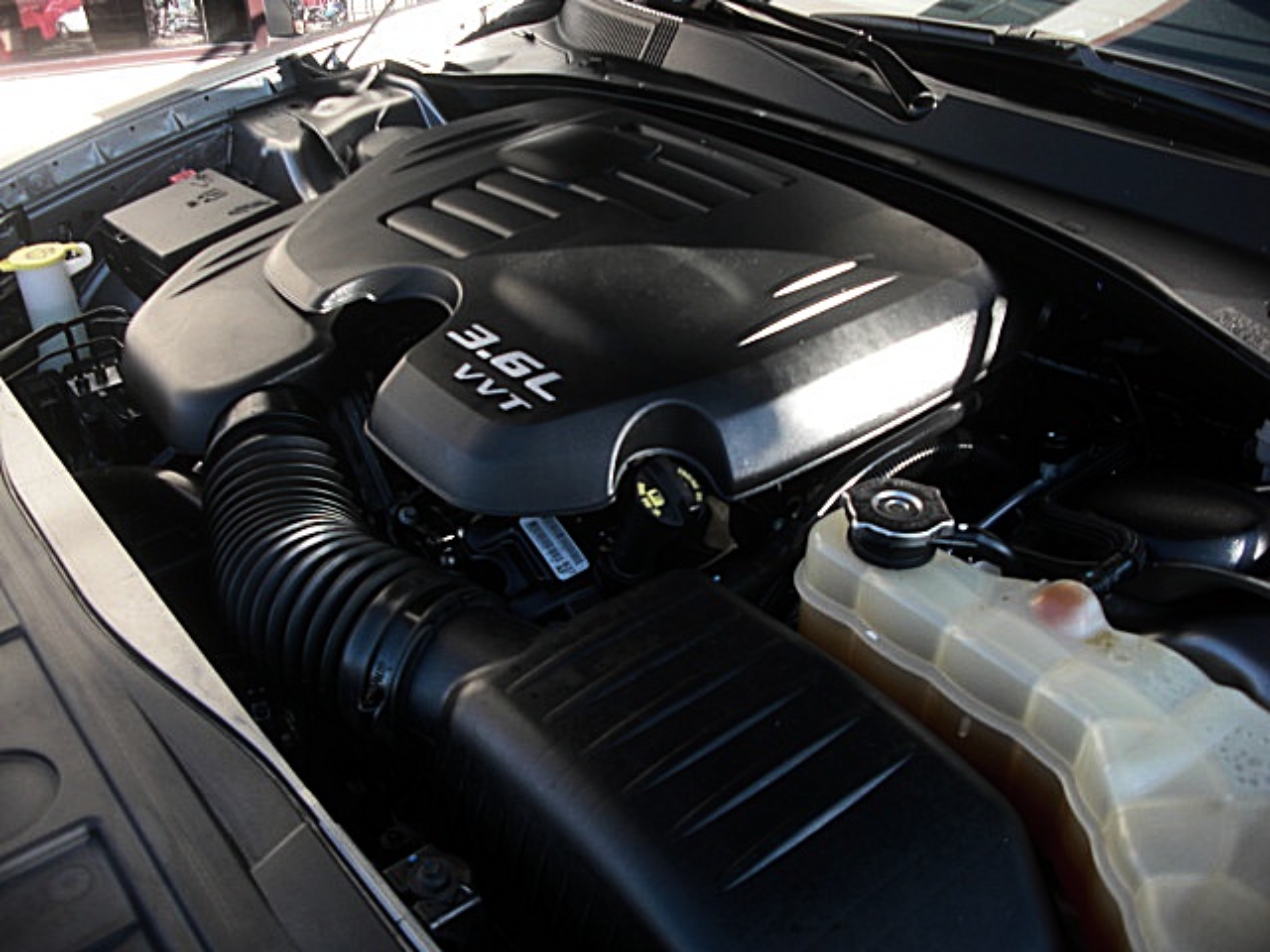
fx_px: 1321
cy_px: 476
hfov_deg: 51.4
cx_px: 635
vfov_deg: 39.7
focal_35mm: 36
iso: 50
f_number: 2.8
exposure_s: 1/100
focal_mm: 6.3
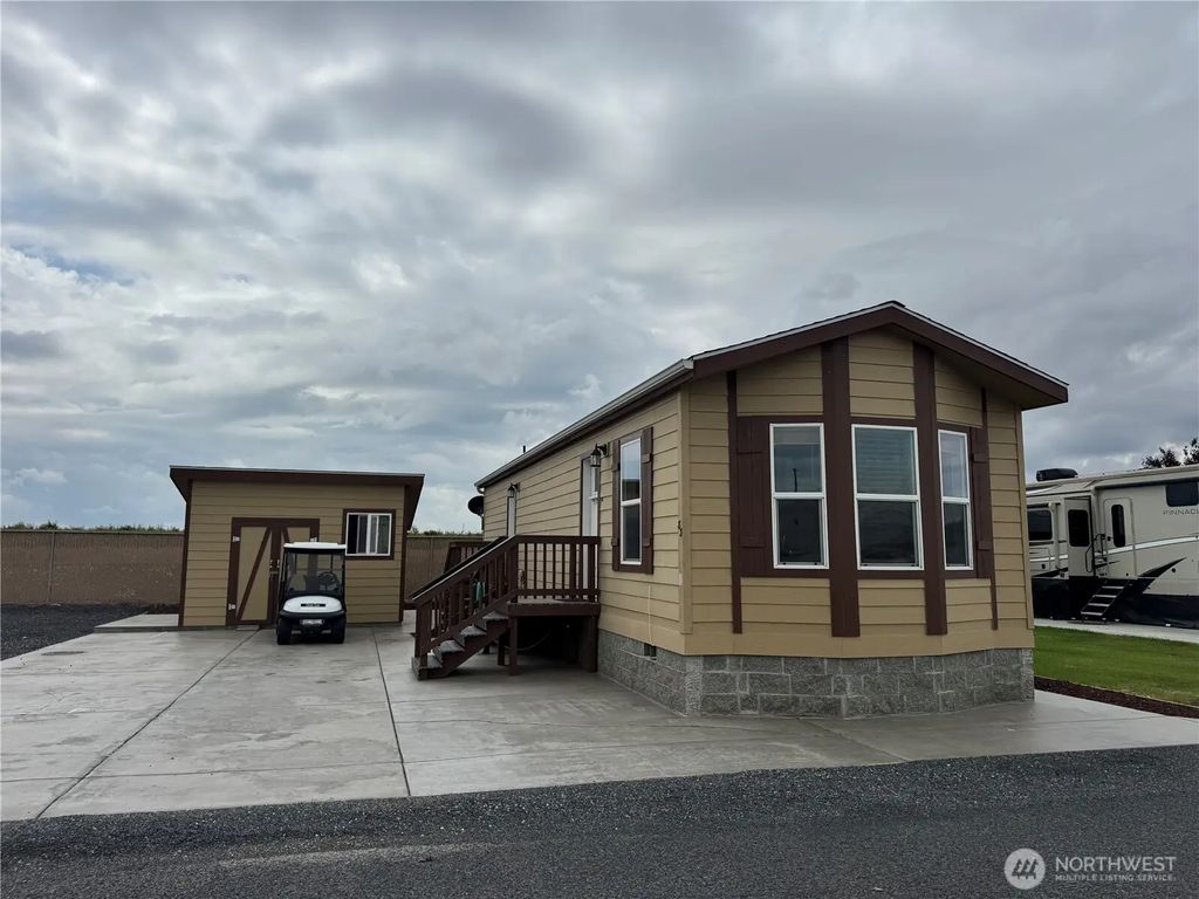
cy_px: 450
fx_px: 831
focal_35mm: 24
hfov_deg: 71.6
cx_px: 600
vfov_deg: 56.8
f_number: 1.78
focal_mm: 6.76
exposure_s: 1/10417
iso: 80
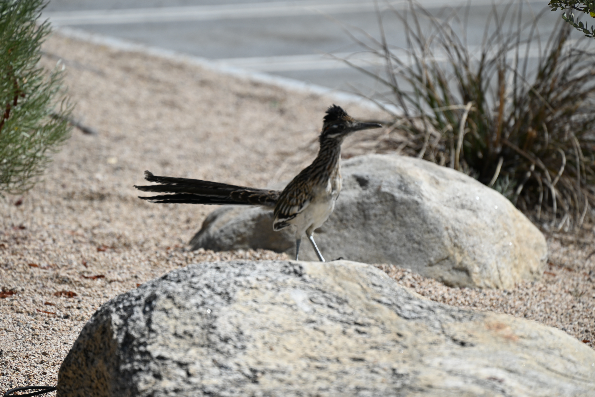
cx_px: 298
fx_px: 3307
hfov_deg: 10.3
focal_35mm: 200
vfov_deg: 6.9
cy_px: 198
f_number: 6.3
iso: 100
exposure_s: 1/640
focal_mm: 200
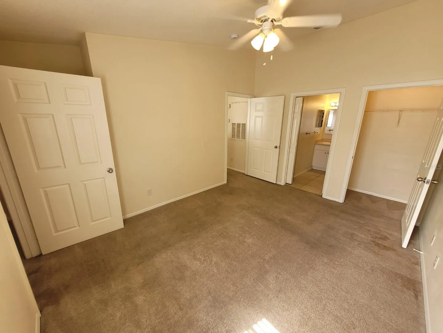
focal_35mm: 13
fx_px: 166
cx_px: 222
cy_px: 166
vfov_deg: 89.9
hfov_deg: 106.2
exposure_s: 1/60
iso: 64
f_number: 2.2
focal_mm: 1.74
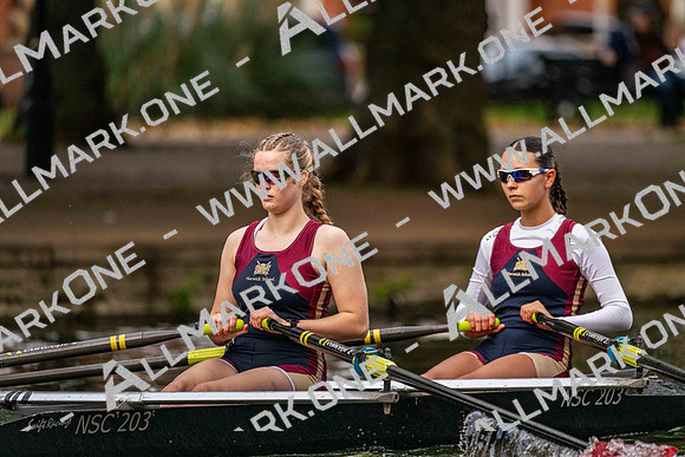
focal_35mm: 400
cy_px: 228
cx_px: 342
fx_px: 7613
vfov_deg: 3.4
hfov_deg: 5.2
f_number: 4.5
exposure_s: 1/2500
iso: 3200
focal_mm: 400
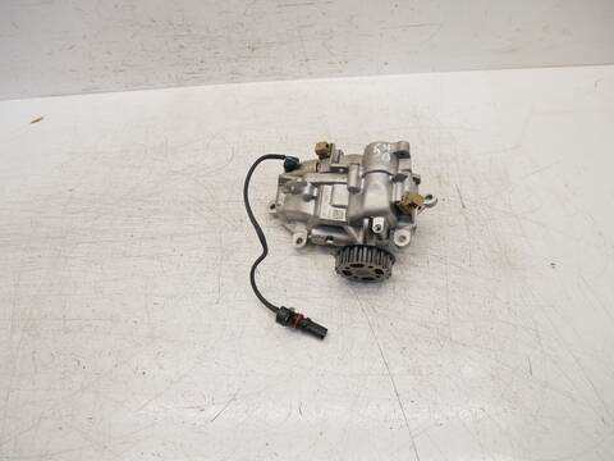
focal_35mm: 24
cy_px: 230
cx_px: 307
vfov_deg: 56.8
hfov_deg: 71.6
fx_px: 426
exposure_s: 1/60
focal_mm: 12
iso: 250
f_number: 3.5
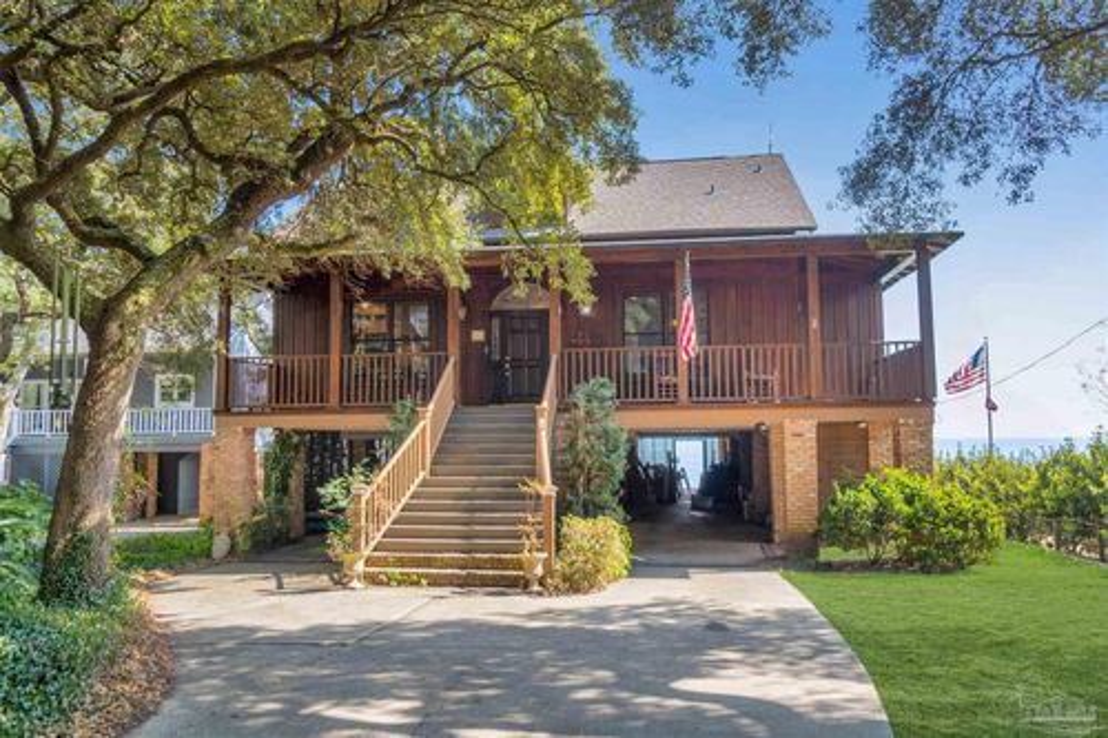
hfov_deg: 67.4
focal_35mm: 27
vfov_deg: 47.9
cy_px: 369
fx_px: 831
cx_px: 554
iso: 160
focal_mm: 18
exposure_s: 1/1250
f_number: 4
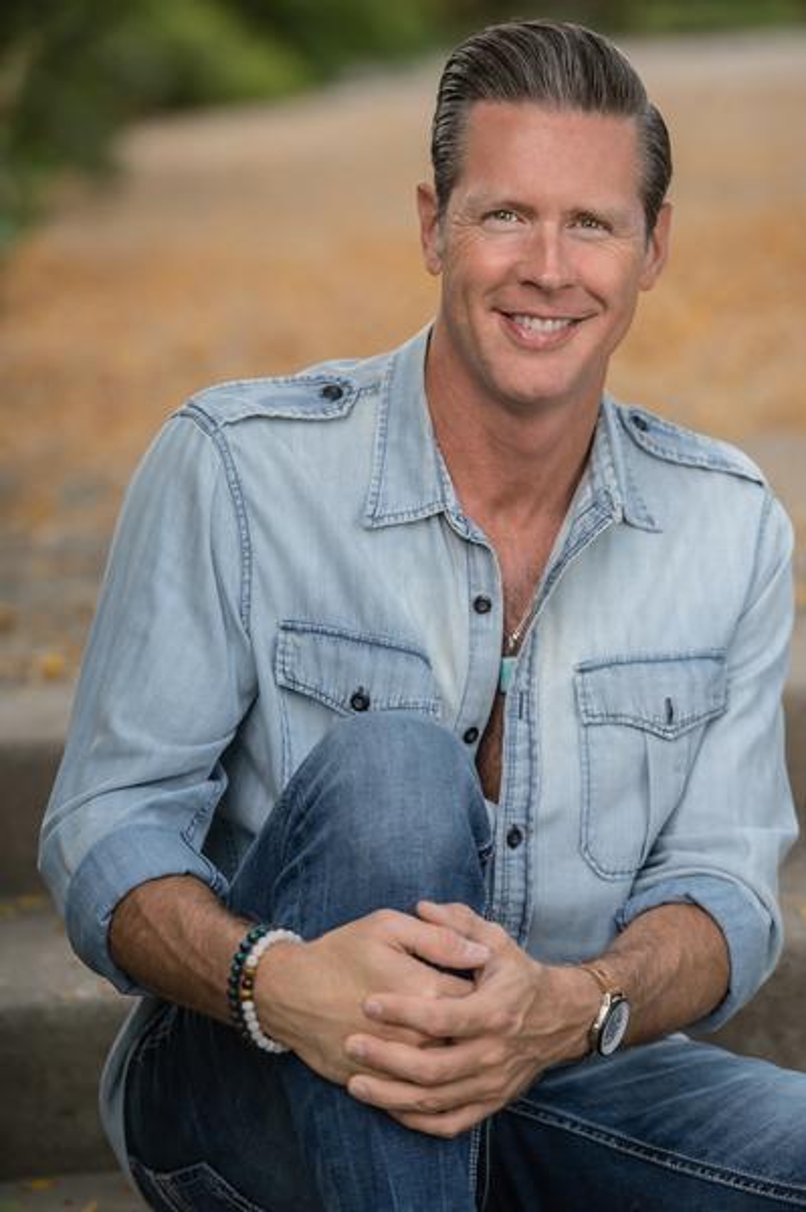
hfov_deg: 8.1
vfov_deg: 12.1
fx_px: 5719
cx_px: 403
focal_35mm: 170
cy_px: 606
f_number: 3.5
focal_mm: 170
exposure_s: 1/500
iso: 1000
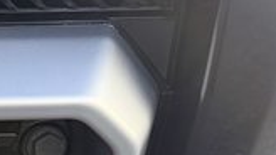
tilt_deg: -21.5
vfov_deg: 11.4
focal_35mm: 102
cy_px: 227
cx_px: -62
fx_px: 746
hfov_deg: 19.6
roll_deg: +0.2
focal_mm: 6.76
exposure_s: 1/56
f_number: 1.78
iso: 640
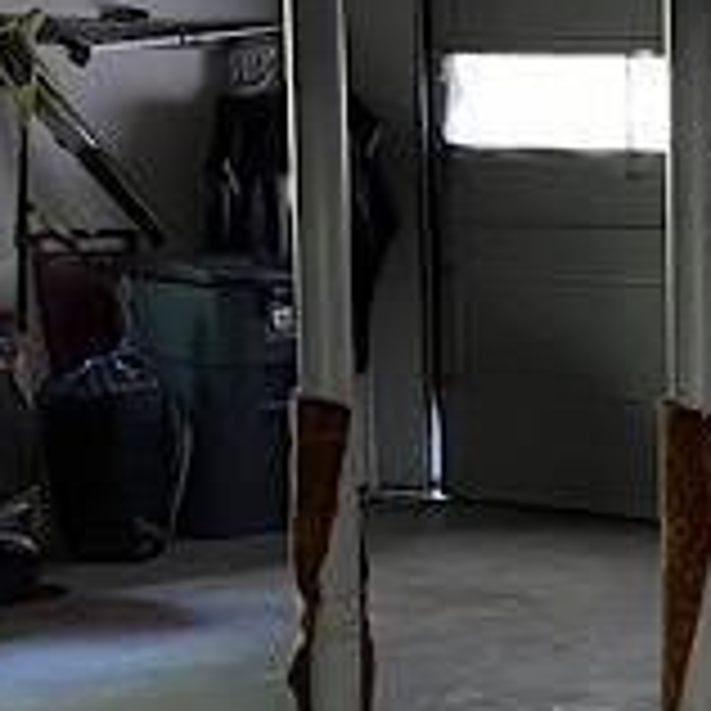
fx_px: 2161
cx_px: 1130
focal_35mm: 93
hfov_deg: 16.6
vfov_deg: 18.6
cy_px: 518
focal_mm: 5.1
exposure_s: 1/30
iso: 640
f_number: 1.6
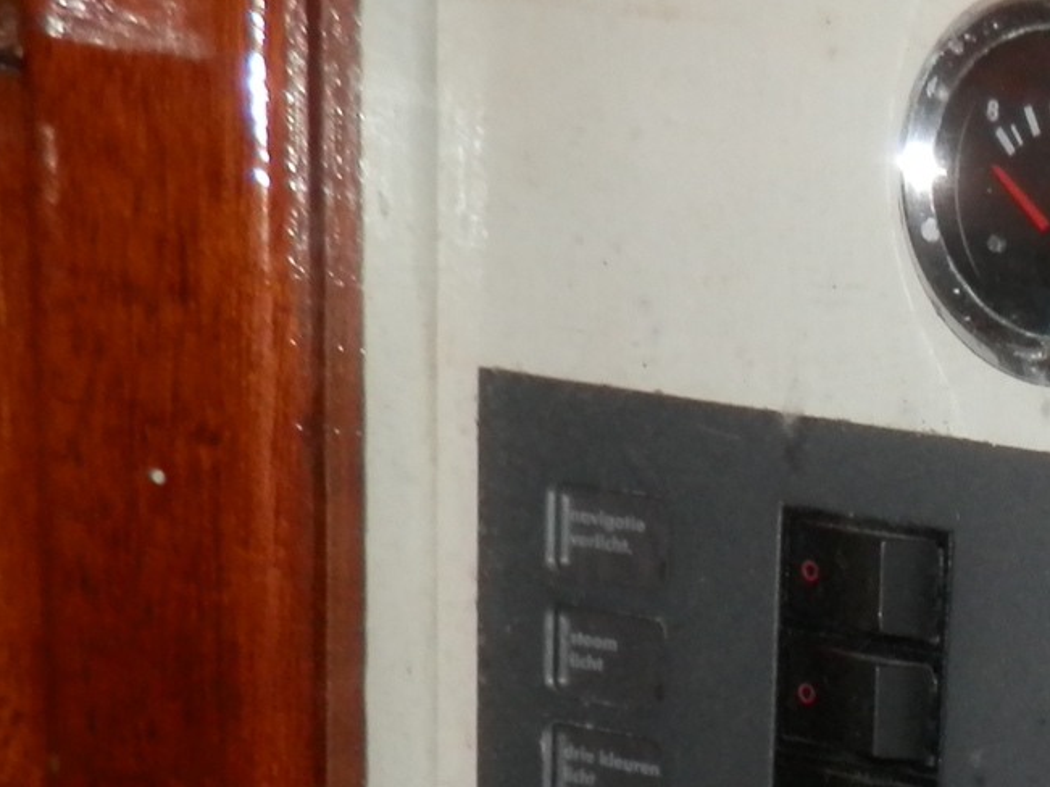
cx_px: 1777
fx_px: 2911
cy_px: 1447
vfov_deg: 13.7
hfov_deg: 17.4
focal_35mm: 96
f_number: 3
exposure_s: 1/30
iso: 100
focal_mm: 4.5
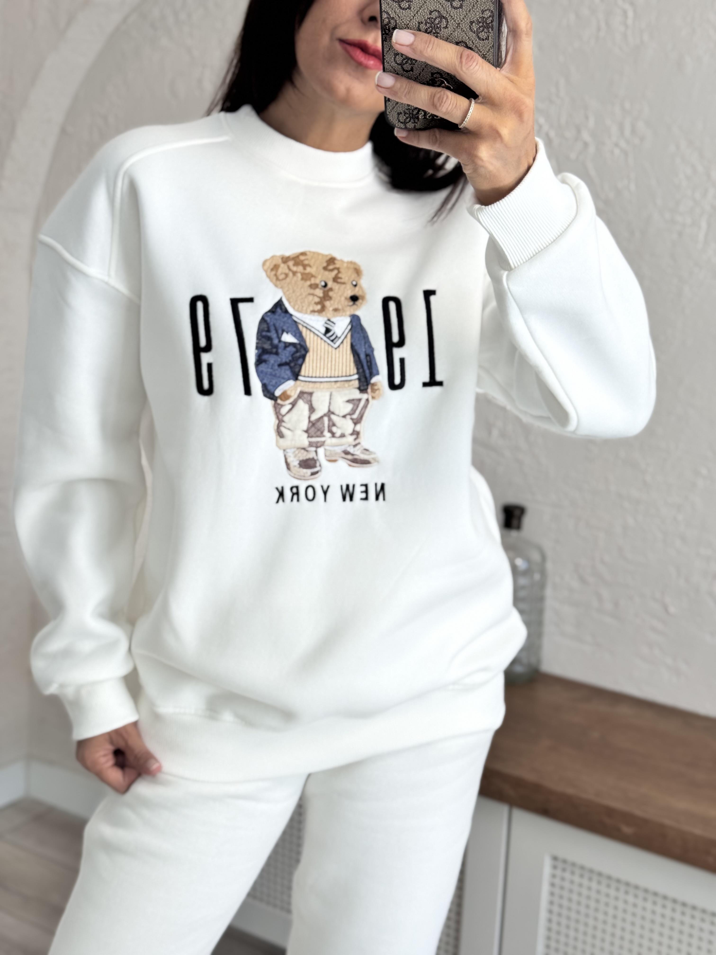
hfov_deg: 30.3
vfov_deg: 39.7
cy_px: 478
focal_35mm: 48
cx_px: 358
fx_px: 1324
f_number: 1.78
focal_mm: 6.76
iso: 64
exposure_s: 1/362
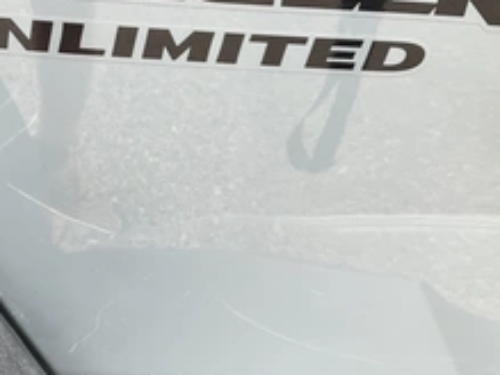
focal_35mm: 53
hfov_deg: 35.6
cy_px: 167
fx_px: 765
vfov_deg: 27.5
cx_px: 146
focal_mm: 3
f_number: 1.8
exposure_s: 1/122
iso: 20
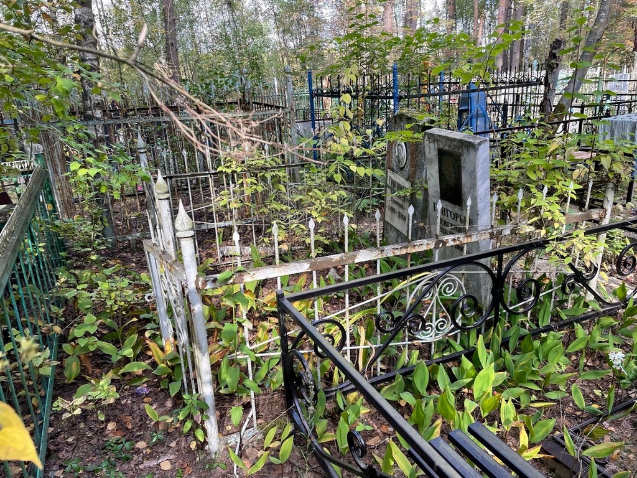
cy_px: 239
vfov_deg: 53.1
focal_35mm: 26
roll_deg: +2.2
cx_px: 318
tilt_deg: -16.5
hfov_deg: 67.3
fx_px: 478
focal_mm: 4.2
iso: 40
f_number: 1.6
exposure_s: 1/121
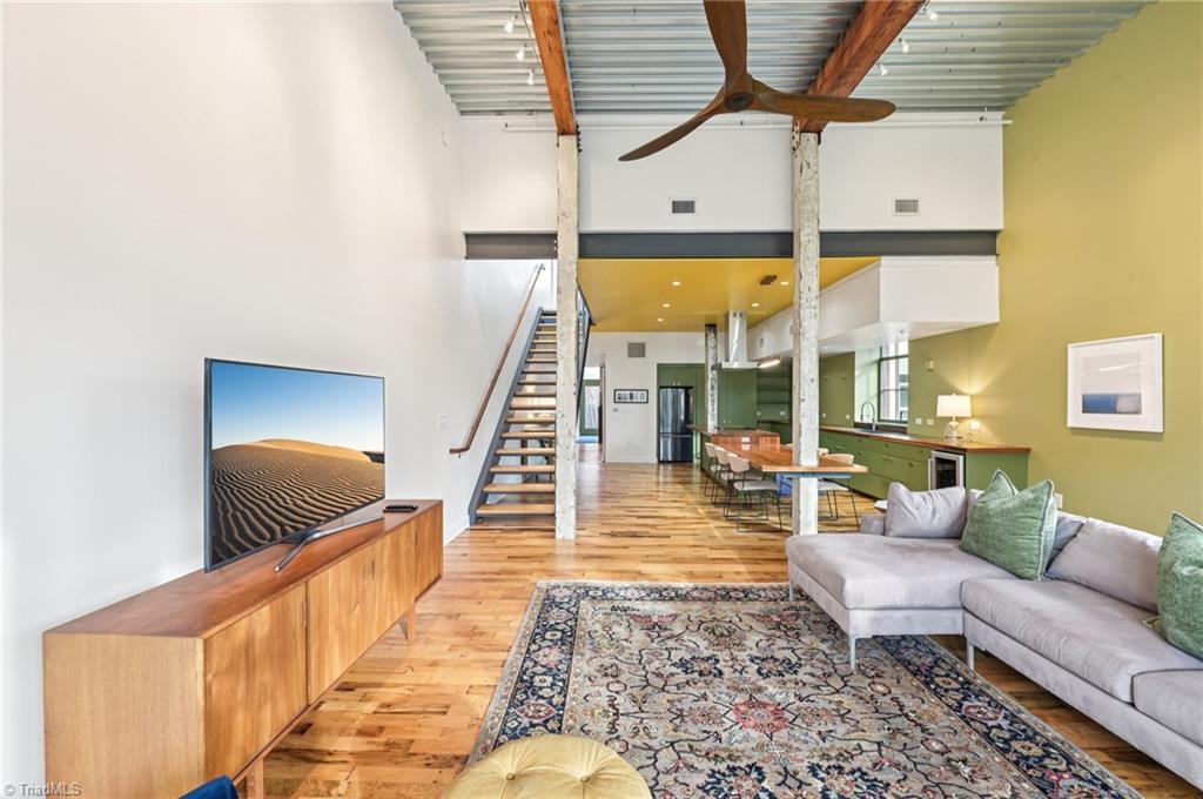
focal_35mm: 14
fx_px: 467
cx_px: 602
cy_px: 400
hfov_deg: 104.3
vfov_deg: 81.1
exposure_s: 1/8
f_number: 9
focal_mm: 14
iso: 200
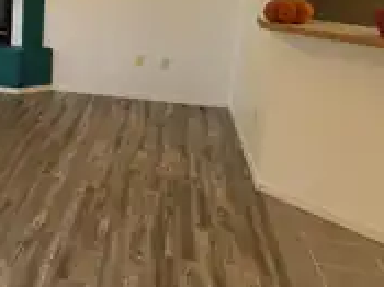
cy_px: 9
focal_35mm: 55
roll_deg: -1.0
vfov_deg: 25.4
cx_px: -46
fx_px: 610
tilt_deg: -6.5
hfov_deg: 30.9
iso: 250
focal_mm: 6.76
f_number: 1.78
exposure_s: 1/120
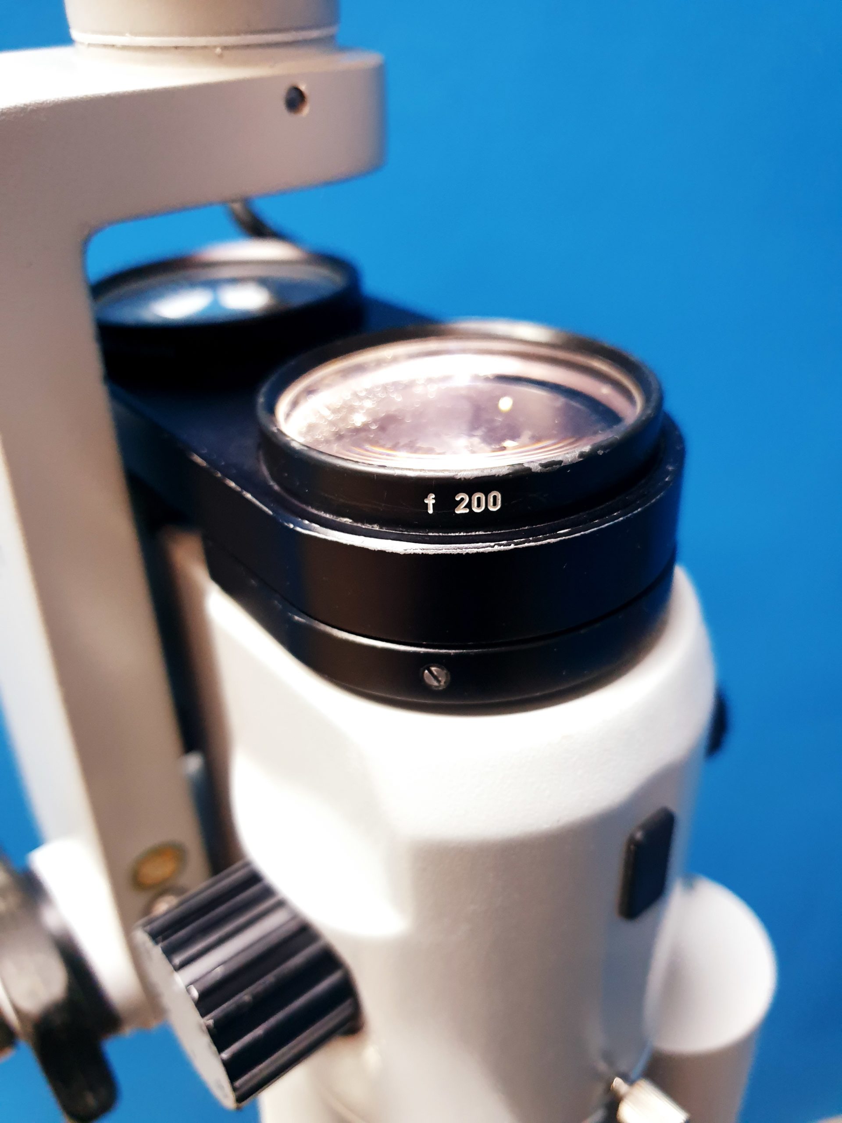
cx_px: 421
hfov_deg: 53.1
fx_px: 843
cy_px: 562
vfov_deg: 67.3
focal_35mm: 26
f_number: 1.5
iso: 250
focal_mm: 4.3
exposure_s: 1/50
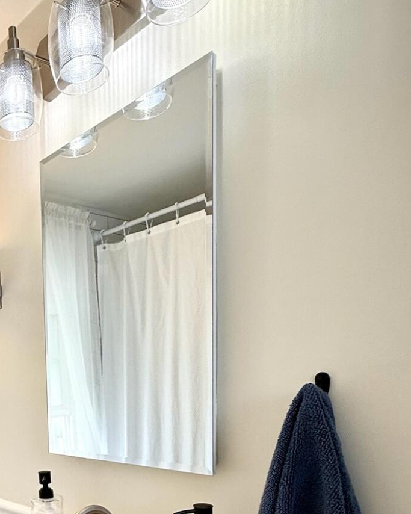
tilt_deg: -4.5
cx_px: -28
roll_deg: +2.3
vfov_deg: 51.1
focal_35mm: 32
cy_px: 432
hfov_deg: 38.8
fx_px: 487
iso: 50
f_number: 2.2
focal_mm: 2.22
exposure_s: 1/120
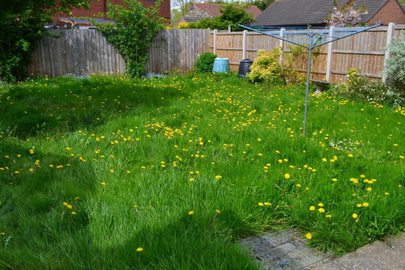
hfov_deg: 57.2
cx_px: 202
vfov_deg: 40.0
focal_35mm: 33
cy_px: 135
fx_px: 371
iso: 400
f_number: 10
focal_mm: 22
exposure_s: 1/320
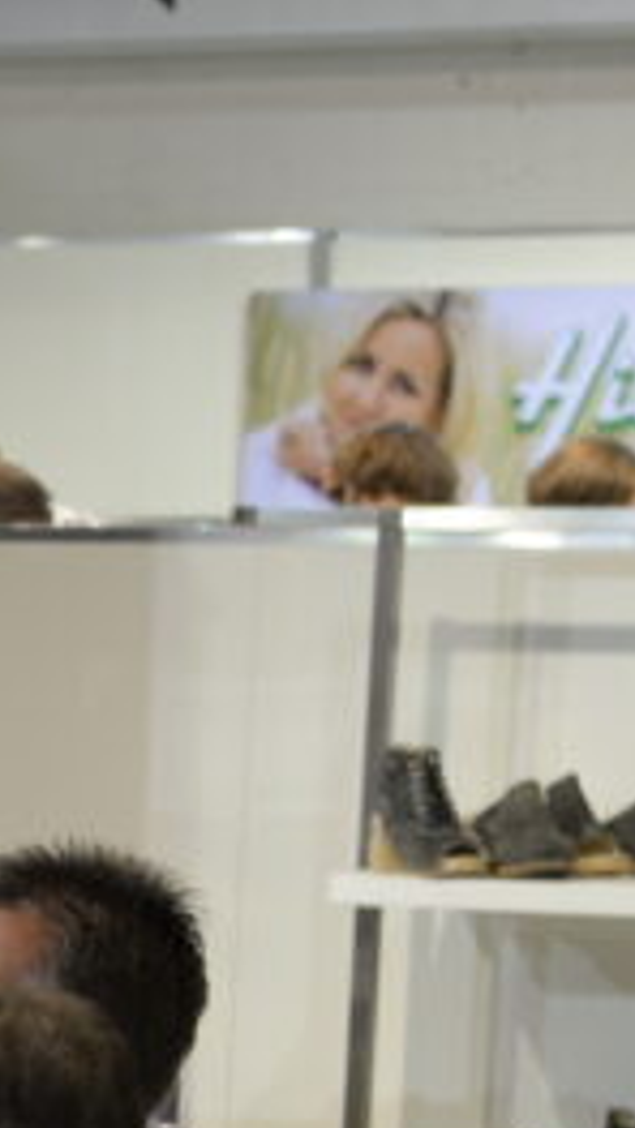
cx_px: -1506
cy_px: 1746
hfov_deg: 4.3
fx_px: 8050
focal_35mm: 269
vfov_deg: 7.9
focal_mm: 50
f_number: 7.1
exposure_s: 1/100
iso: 1000
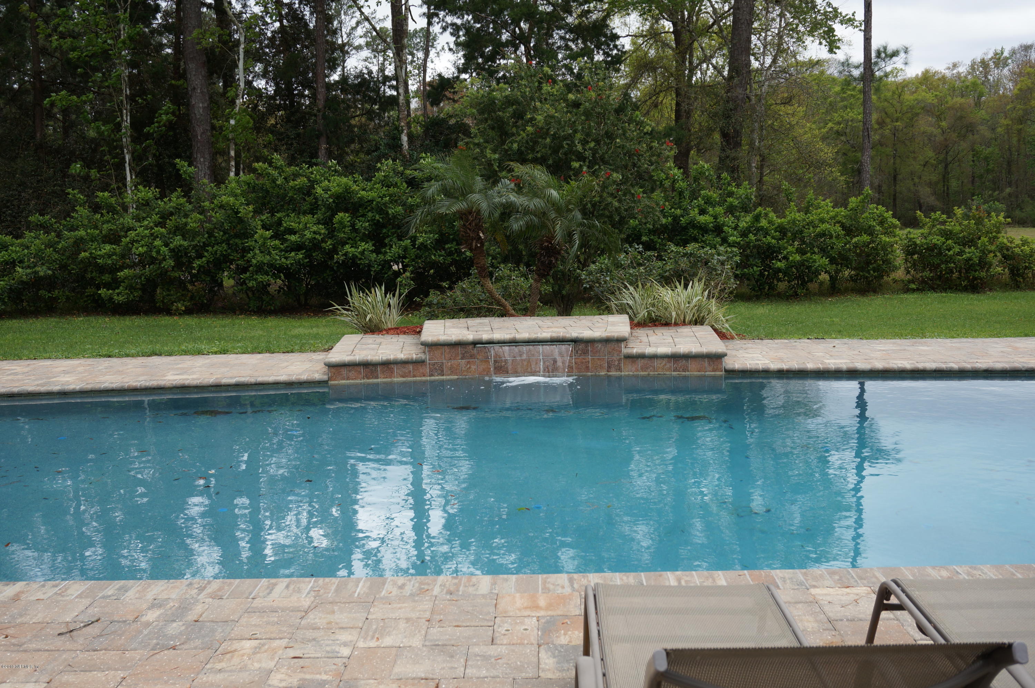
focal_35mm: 34
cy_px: 344
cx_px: 518
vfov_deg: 38.3
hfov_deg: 55.2
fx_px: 991
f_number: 6.3
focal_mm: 23
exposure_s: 1/200
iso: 100
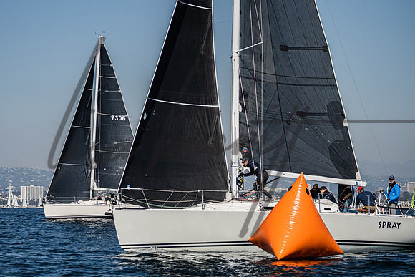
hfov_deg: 14.5
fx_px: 1635
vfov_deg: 9.7
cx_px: 183
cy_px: 122
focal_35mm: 142
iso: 400
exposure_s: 1/6400
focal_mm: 125
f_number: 4.5
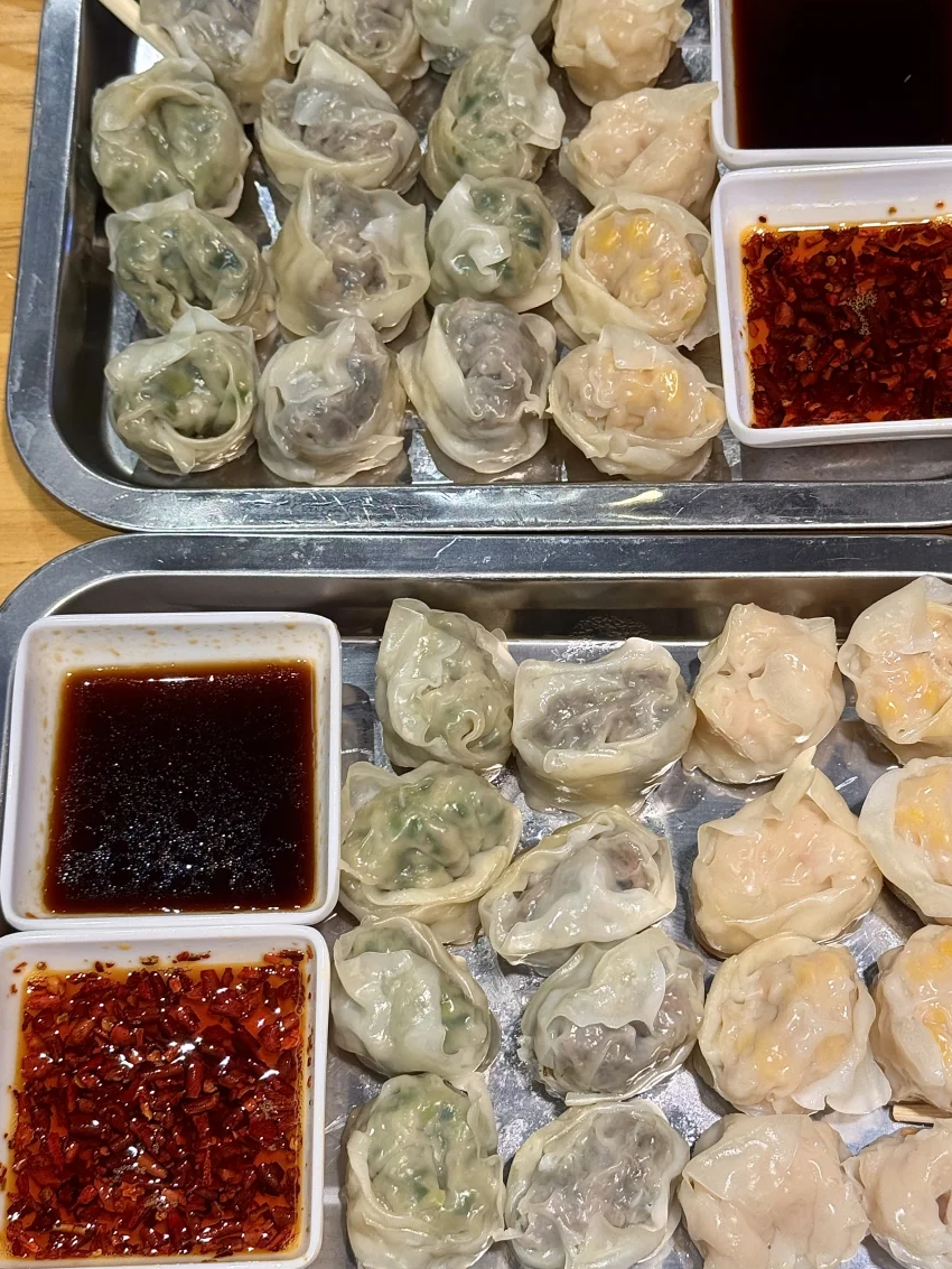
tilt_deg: -64.9
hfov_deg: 24.0
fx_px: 2236
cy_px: 612
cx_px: 549
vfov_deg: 31.7
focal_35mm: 61
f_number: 1.78
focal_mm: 6.76
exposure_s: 1/193
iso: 100
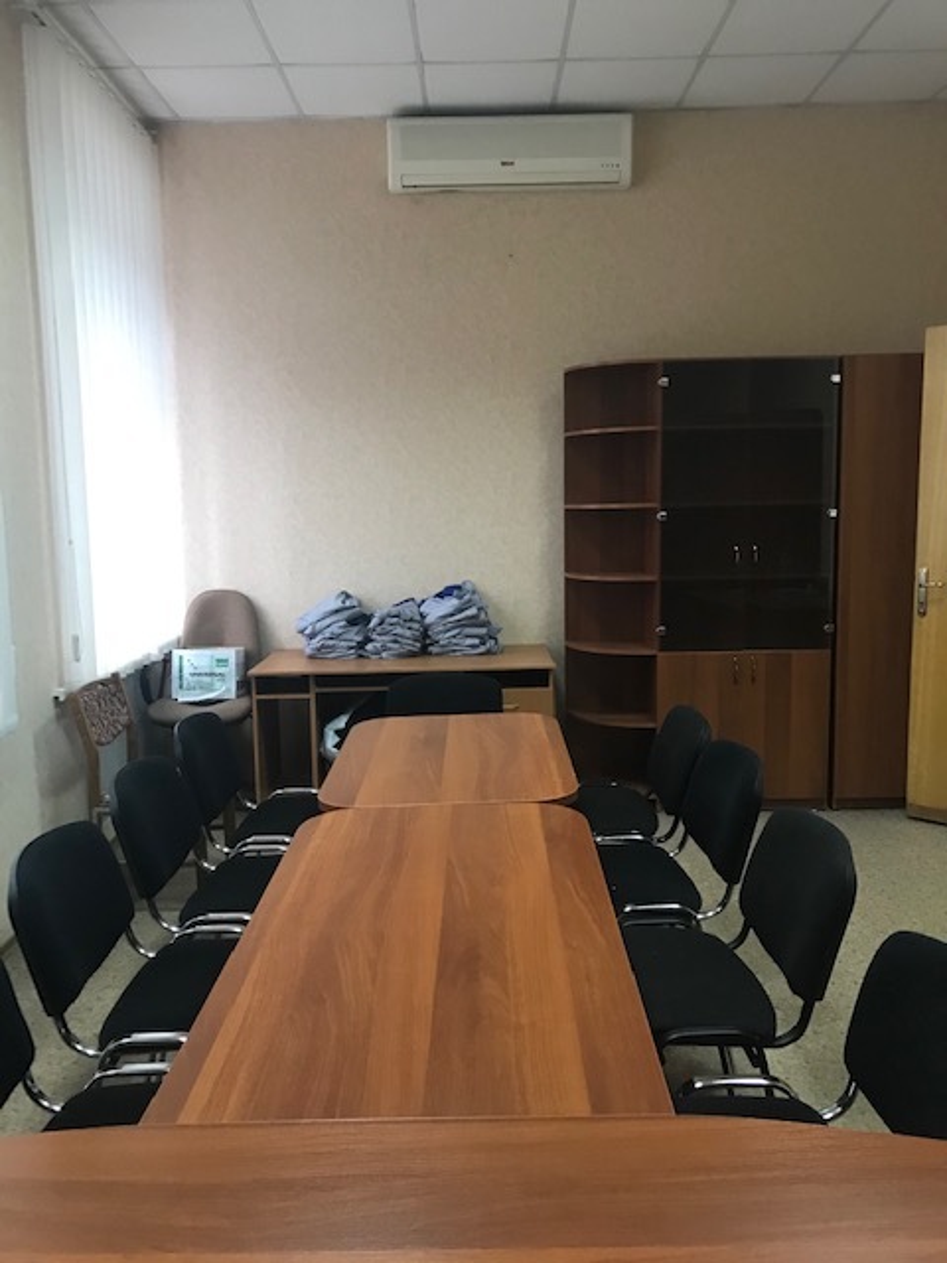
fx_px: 1021
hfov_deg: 49.7
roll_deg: +1.2
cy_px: 632
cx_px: 474
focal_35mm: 28
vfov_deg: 63.4
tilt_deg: -7.1
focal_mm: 3.99
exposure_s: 1/17
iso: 80
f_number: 1.8
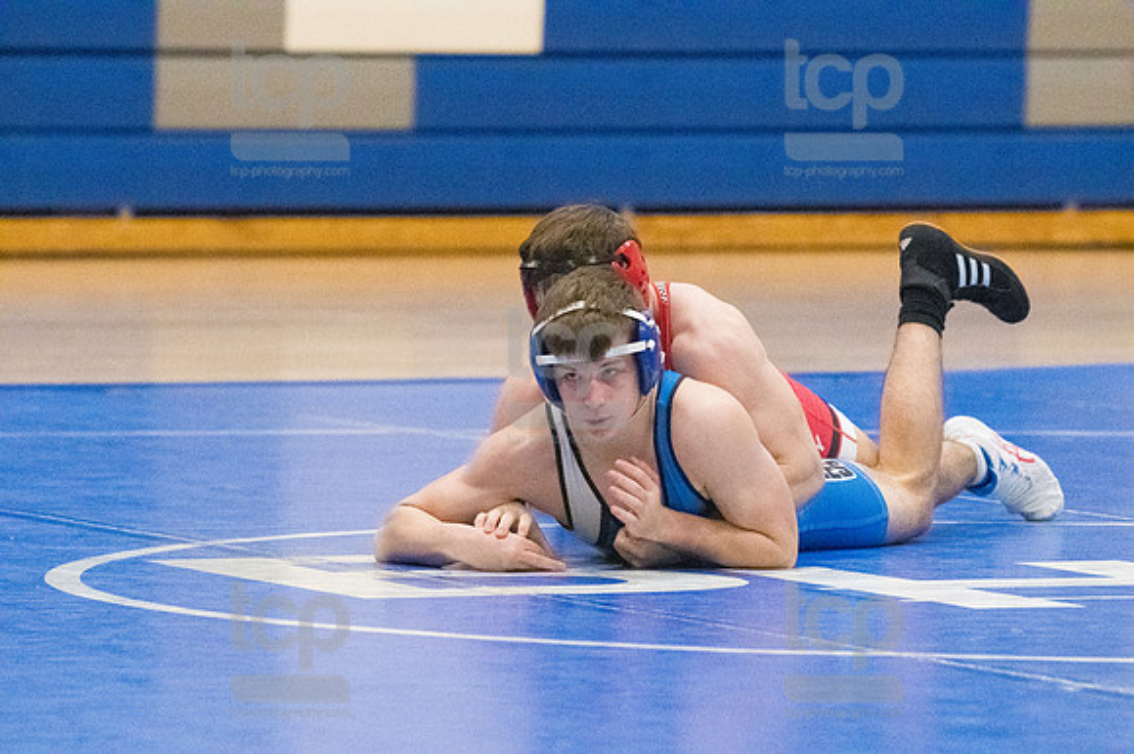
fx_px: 9444
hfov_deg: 6.9
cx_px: 567
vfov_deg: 4.6
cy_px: 377
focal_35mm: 300
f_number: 4.5
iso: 10000
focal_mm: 200
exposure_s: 1/1600
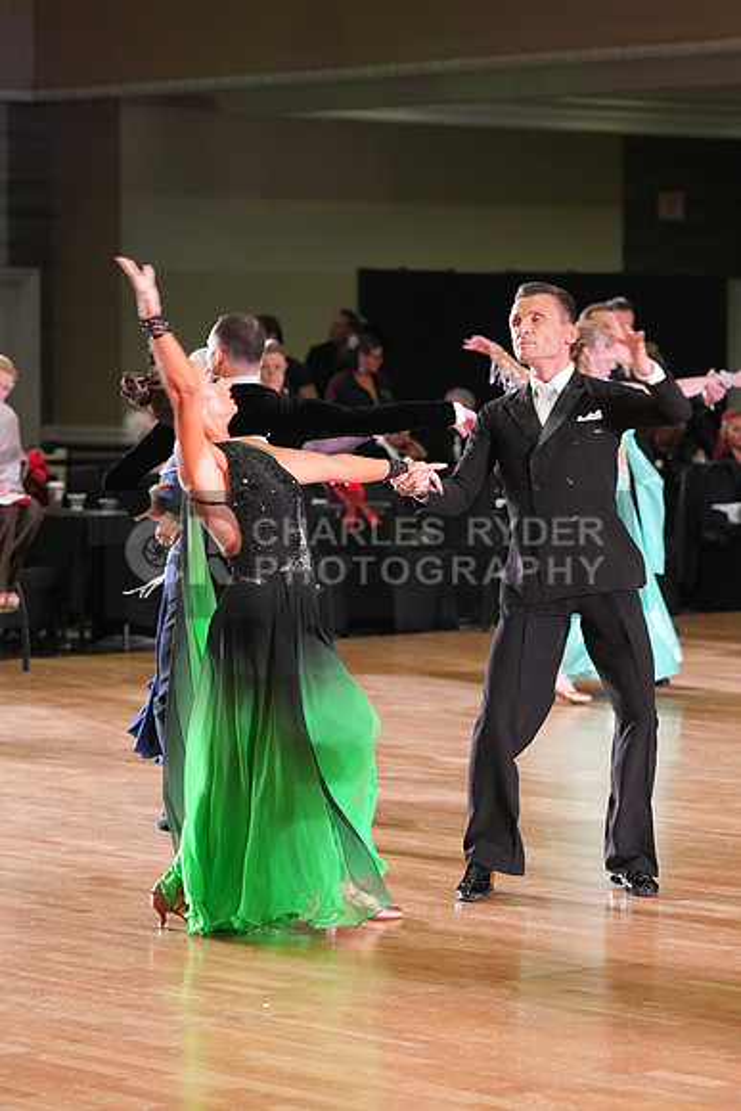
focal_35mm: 126
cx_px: 370
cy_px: 556
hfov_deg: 10.9
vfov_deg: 16.3
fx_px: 3888
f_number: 4.5
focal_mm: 126
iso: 4000
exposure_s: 1/200
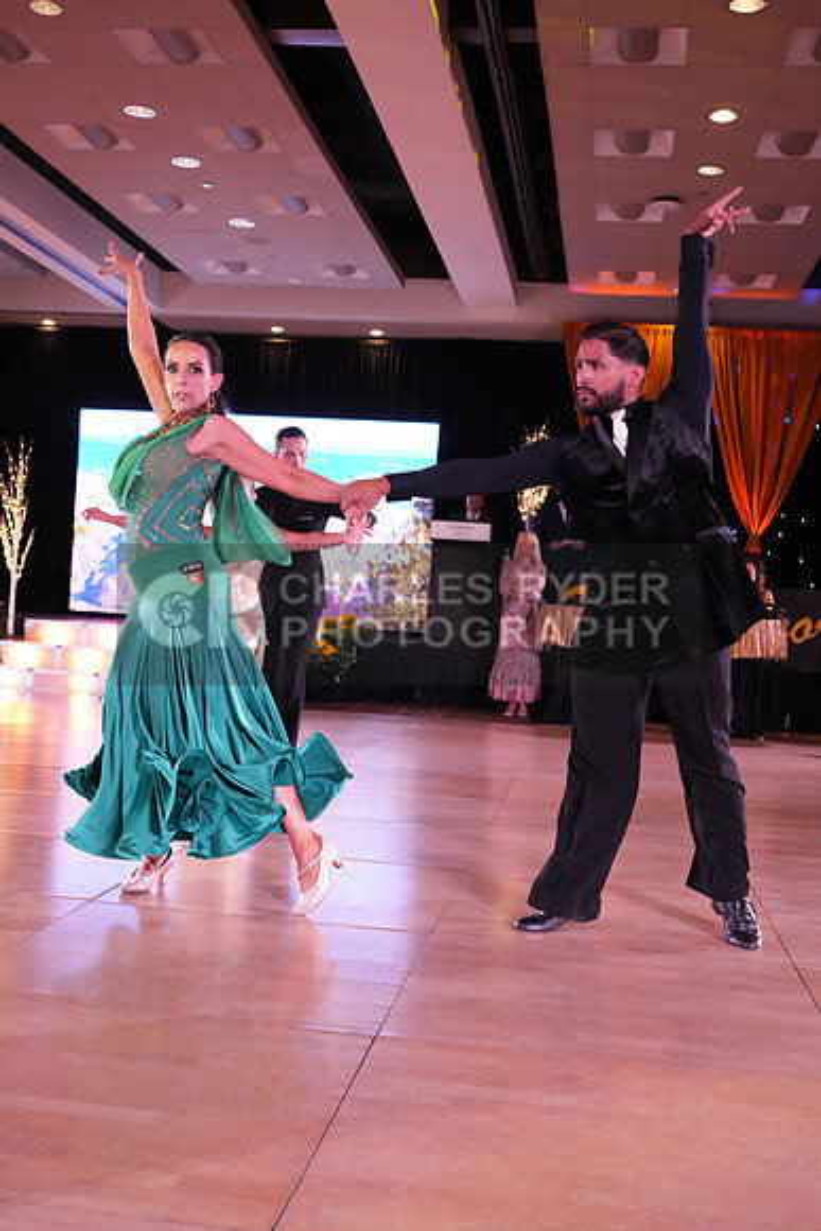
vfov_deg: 49.5
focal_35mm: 39
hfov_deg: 34.2
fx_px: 1333
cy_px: 616
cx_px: 410
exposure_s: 1/400
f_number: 5
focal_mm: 39
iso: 6400
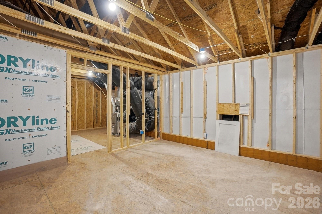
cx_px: 161
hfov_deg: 100.4
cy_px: 107
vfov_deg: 77.3
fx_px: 134
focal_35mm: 15
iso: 100
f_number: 4.5
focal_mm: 10
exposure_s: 1/30
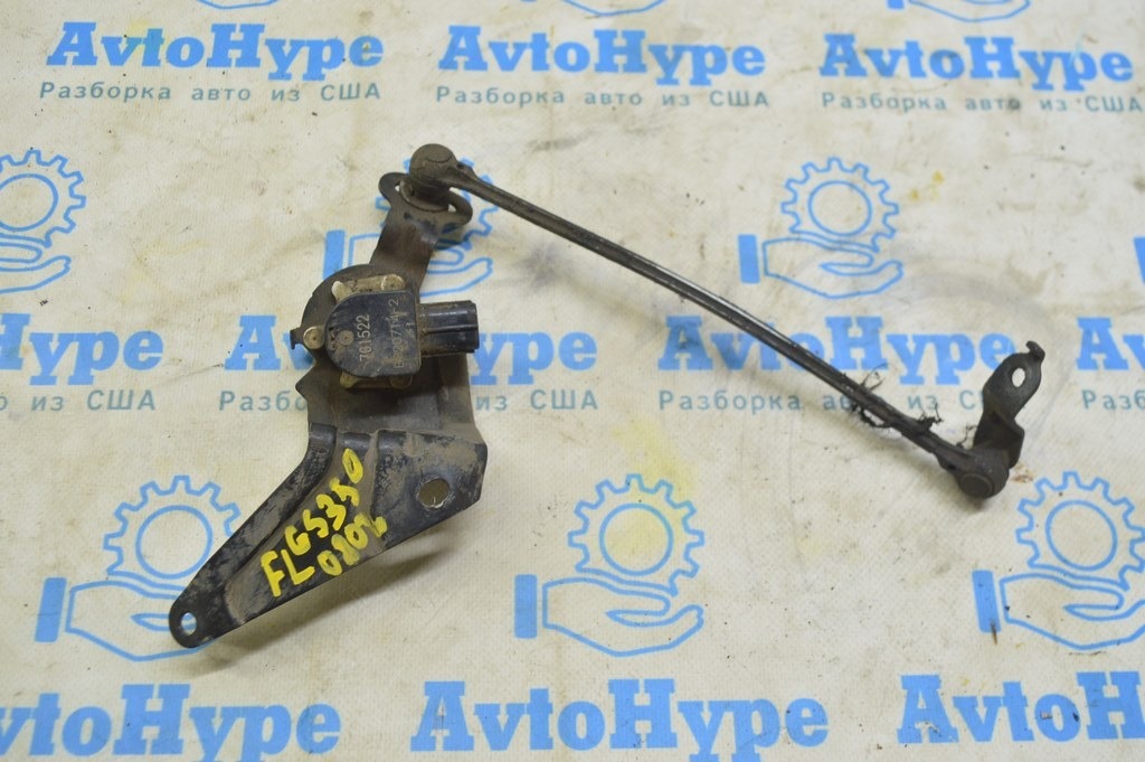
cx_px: 572
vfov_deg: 36.8
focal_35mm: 36
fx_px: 1144
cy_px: 381
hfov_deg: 53.2
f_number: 5.6
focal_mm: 24
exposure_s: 1/20
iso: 400
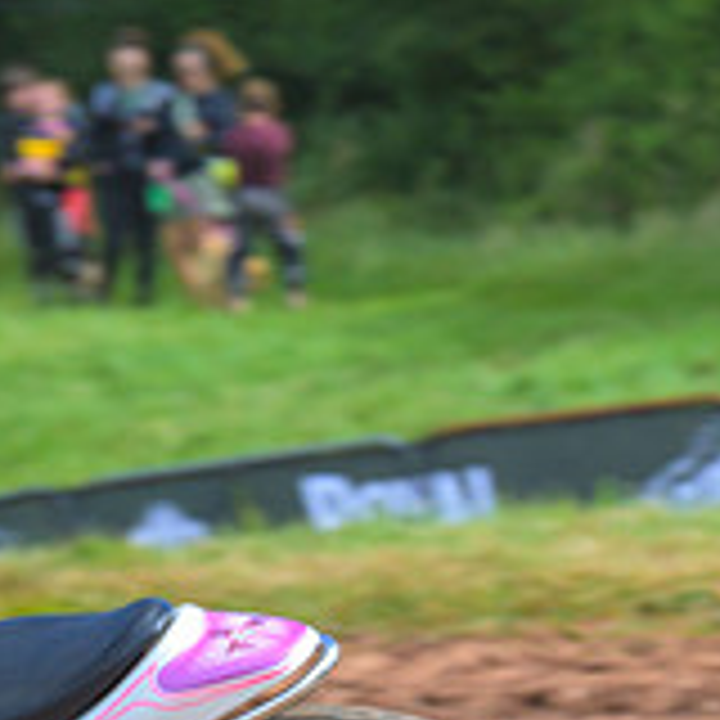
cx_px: -174
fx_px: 14519
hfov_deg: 2.8
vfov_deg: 2.8
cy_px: 572
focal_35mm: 617
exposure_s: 1/400
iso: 180
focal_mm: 115
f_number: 7.1
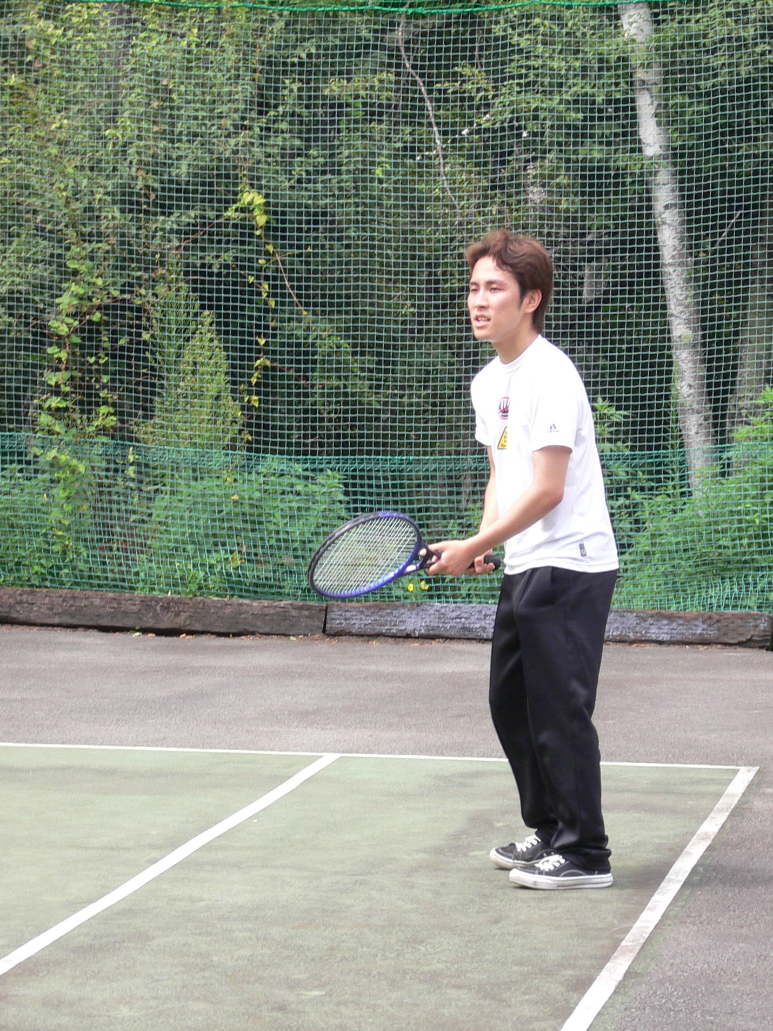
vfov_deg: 14.0
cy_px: 515
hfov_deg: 10.5
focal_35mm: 141
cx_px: 556
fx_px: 4197
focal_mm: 17.4
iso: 80
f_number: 5
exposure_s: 1/125
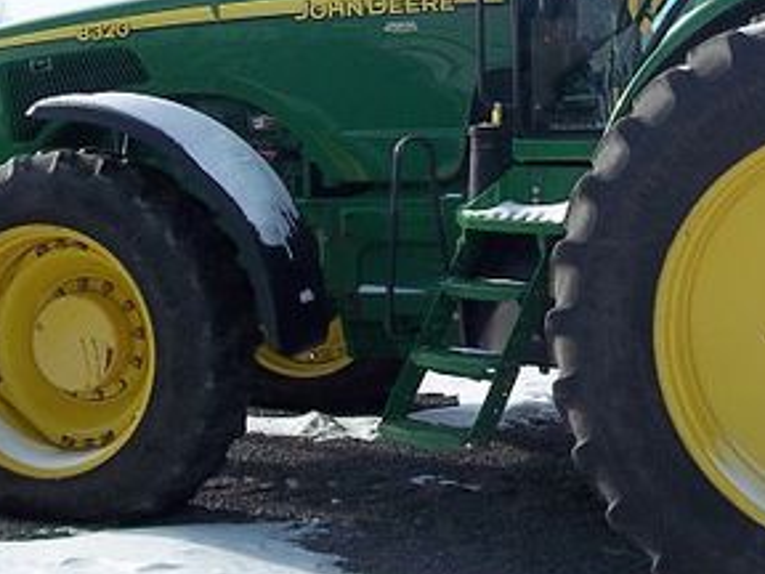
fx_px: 1503
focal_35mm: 68
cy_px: 120
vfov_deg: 21.4
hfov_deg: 28.3
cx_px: 545
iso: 80
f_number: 8
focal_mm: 6.5
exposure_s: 1/160
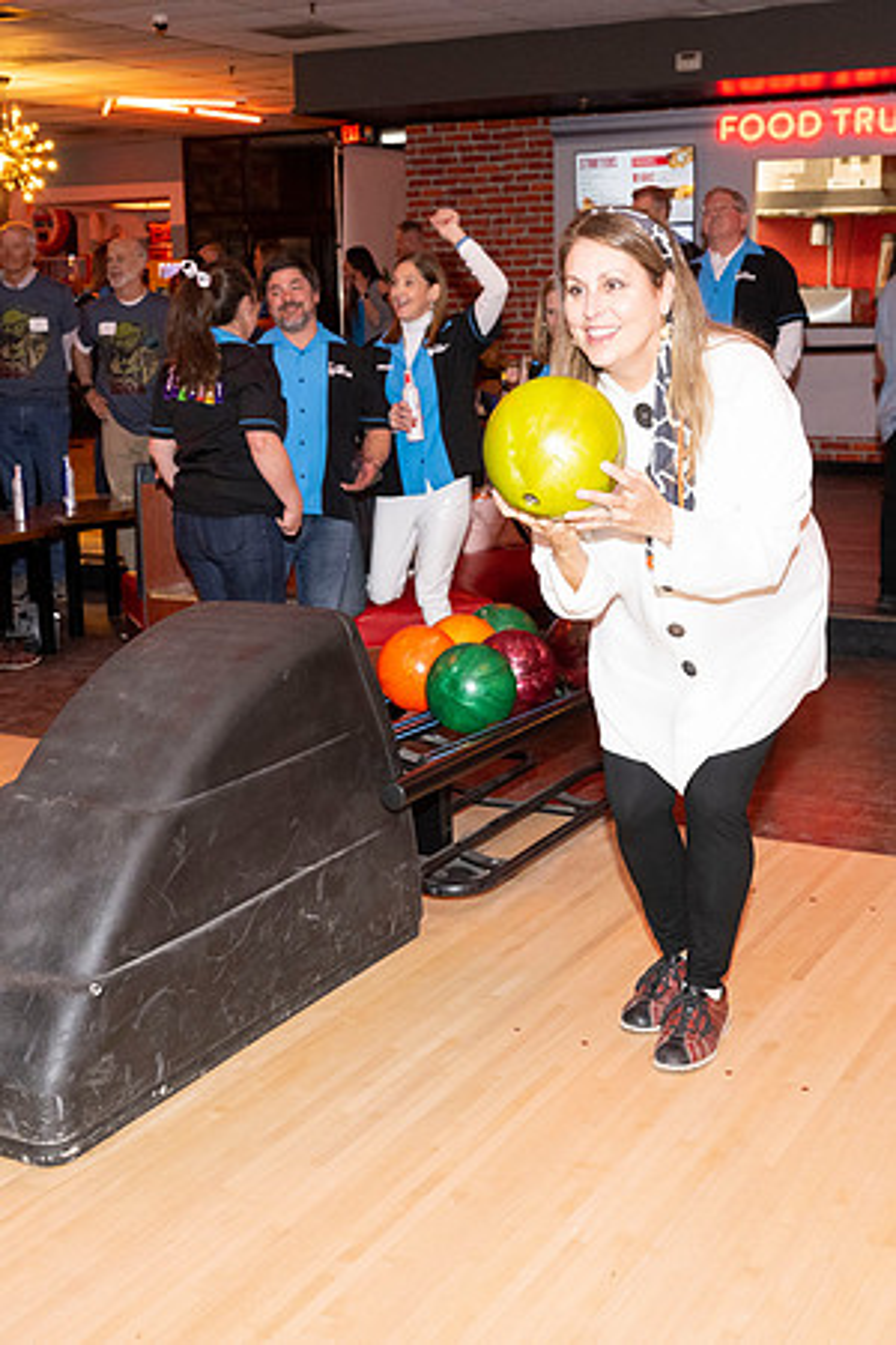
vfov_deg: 42.3
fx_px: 1736
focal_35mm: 47
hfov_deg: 28.9
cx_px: 448
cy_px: 672
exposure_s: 1/100
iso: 2000
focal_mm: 31
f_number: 5.6
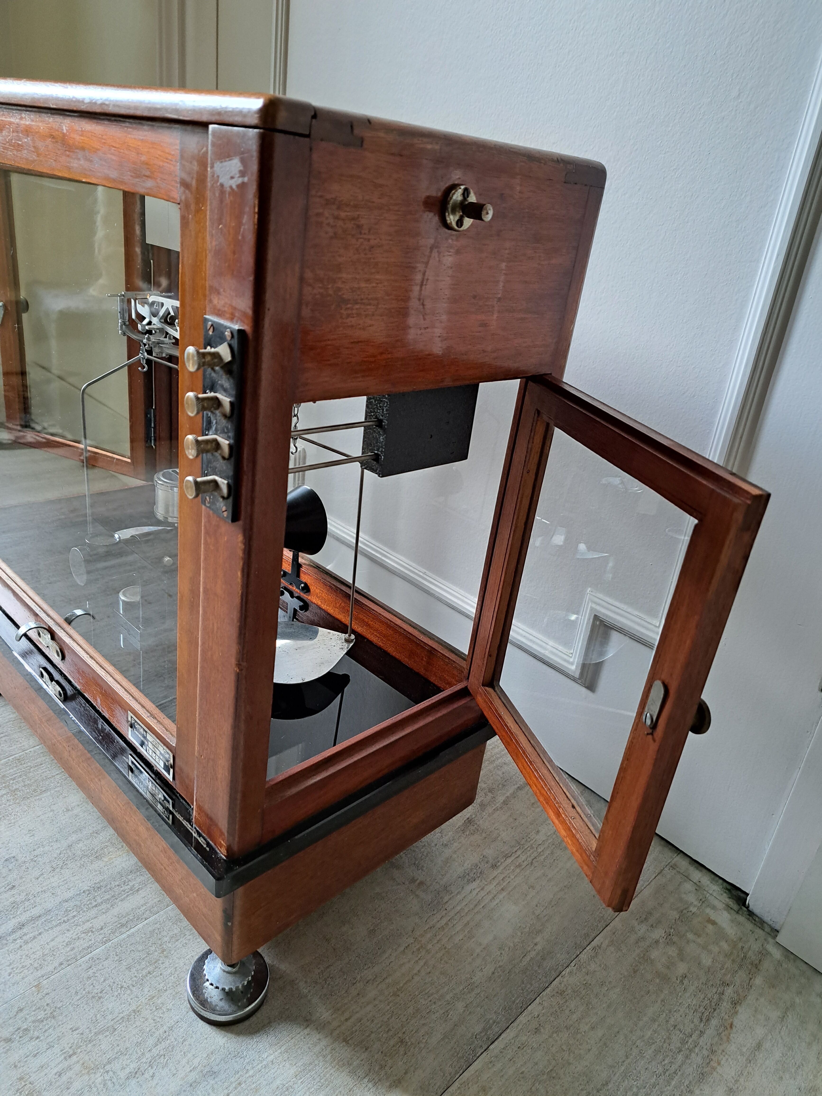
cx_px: 411
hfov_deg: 56.8
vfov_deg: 71.6
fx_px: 760
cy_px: 548
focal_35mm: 24
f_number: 1.8
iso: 160
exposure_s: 1/50
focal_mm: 5.23
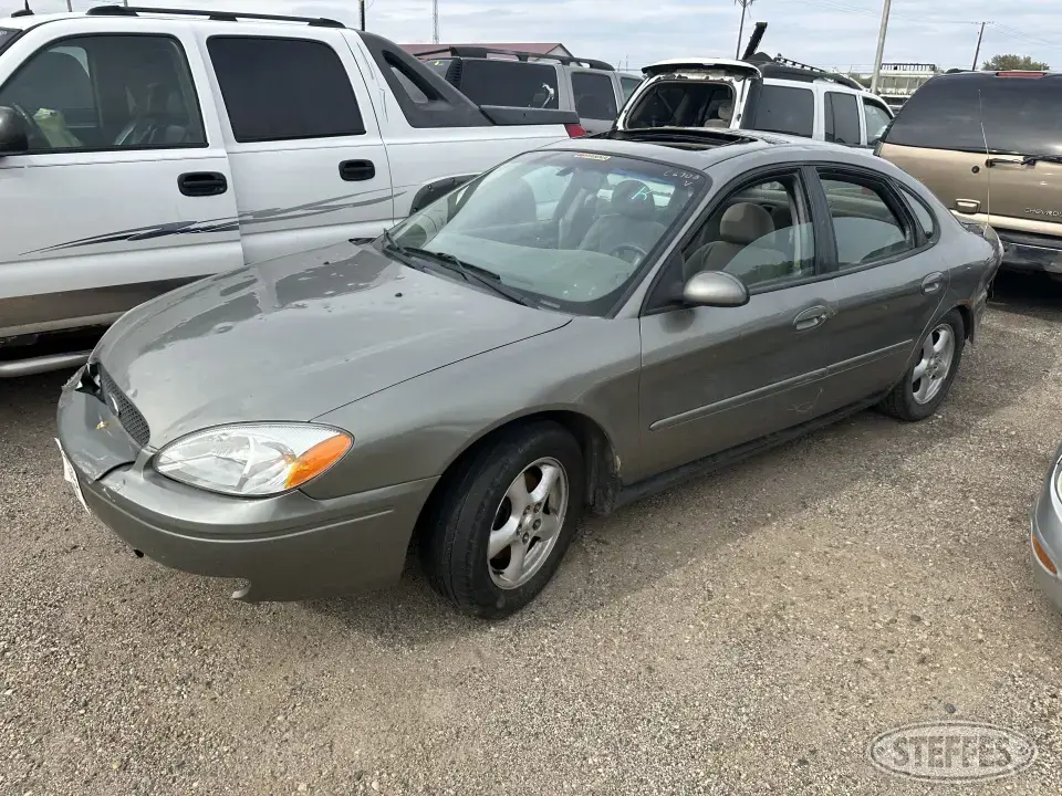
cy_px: 398
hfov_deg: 71.6
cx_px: 531
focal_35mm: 24
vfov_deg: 56.8
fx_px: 736
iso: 80
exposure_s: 1/2732
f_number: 1.78
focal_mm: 6.86
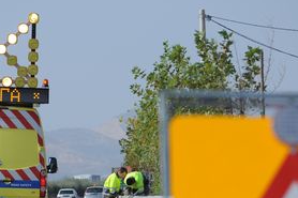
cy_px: 202
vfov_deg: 3.0
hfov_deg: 4.5
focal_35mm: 454
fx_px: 3756
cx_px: 98
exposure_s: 1/2000
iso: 200
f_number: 5
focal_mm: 200
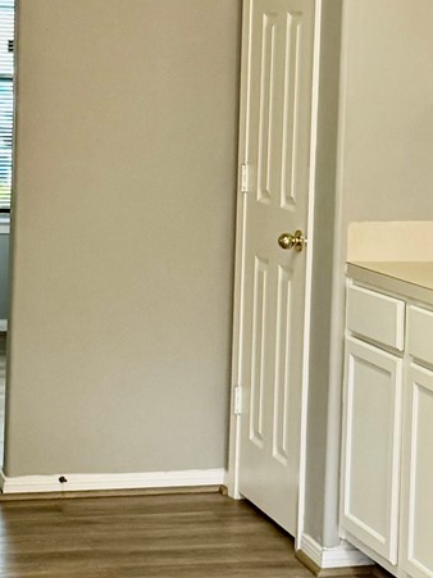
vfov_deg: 18.0
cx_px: 193
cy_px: 188
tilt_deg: -3.5
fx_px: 1819
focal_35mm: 109
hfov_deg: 13.6
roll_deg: -2.0
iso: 200
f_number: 1.78
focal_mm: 6.76
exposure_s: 1/162
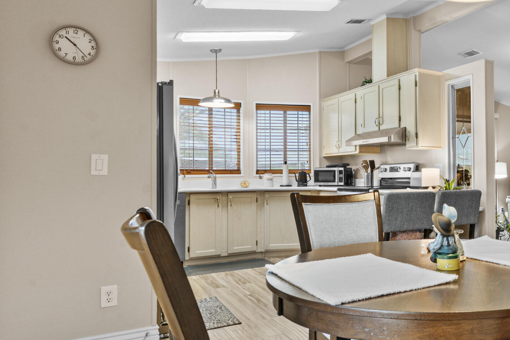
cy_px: 175
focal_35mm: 32
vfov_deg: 41.1
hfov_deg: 53.0
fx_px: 453
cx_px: 438
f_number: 9
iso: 250
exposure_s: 1/1.25
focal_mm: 18
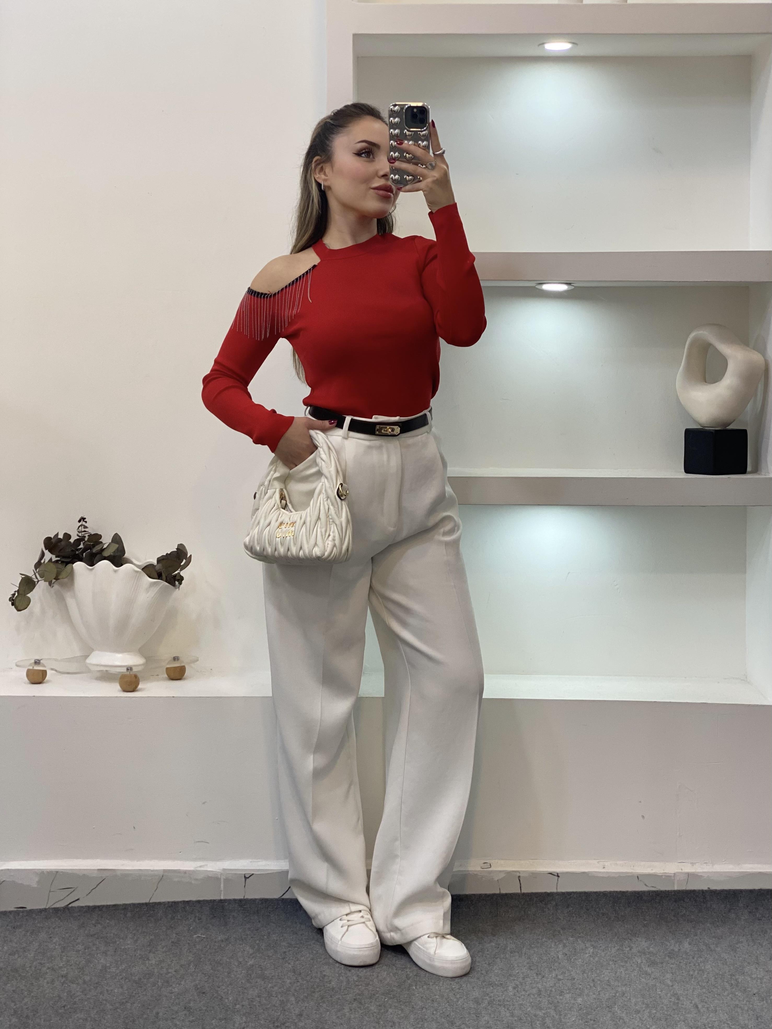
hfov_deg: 28.0
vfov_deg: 36.8
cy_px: 514
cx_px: 386
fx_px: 1547
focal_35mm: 52
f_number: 2
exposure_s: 1/100
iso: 64
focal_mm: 6
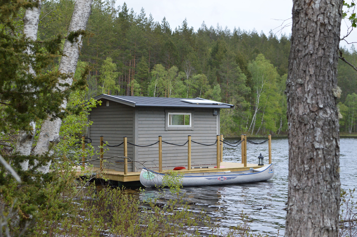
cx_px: 178
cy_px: 118
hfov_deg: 37.9
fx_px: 520
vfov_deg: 25.7
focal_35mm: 52
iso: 400
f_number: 5
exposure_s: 1/1250
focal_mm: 35
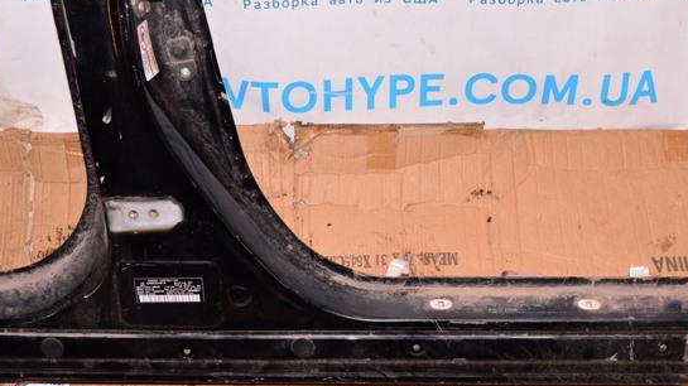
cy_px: 178
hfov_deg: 35.5
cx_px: 335
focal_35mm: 59
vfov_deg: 20.4
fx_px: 1076
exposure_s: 1/200
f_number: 8
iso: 1600
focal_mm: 32
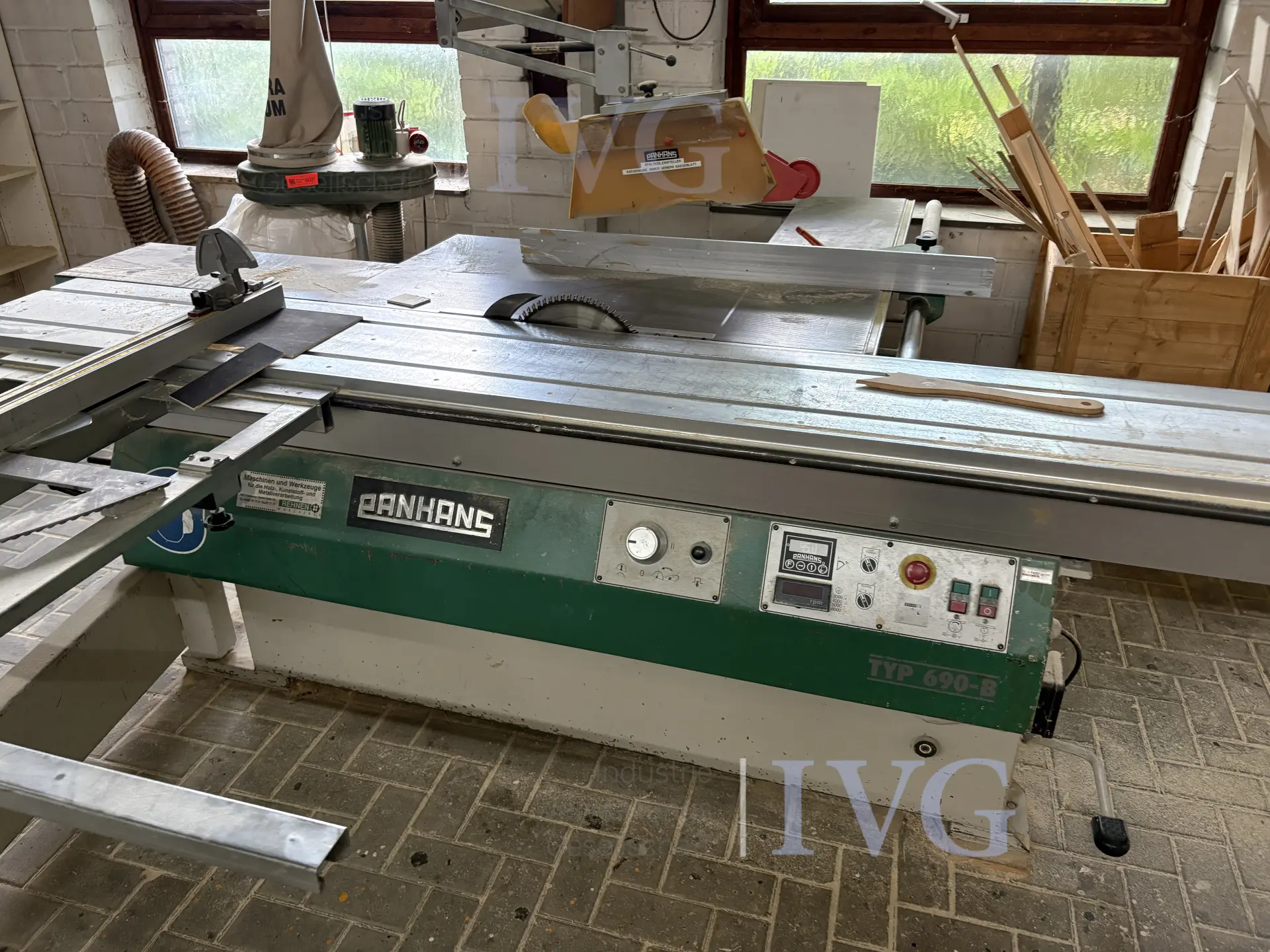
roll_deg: +0.5
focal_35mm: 26
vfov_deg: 53.1
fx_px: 954
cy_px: 476
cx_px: 635
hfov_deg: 67.3
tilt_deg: -27.4
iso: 250
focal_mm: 5.96
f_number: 1.6
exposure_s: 1/50
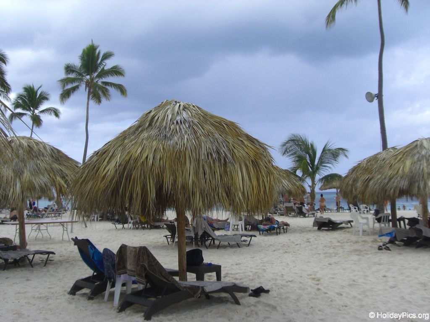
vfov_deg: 37.7
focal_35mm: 38
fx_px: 472
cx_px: 215
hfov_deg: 49.0
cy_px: 161
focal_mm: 6.2
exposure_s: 1/160
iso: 100
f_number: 8
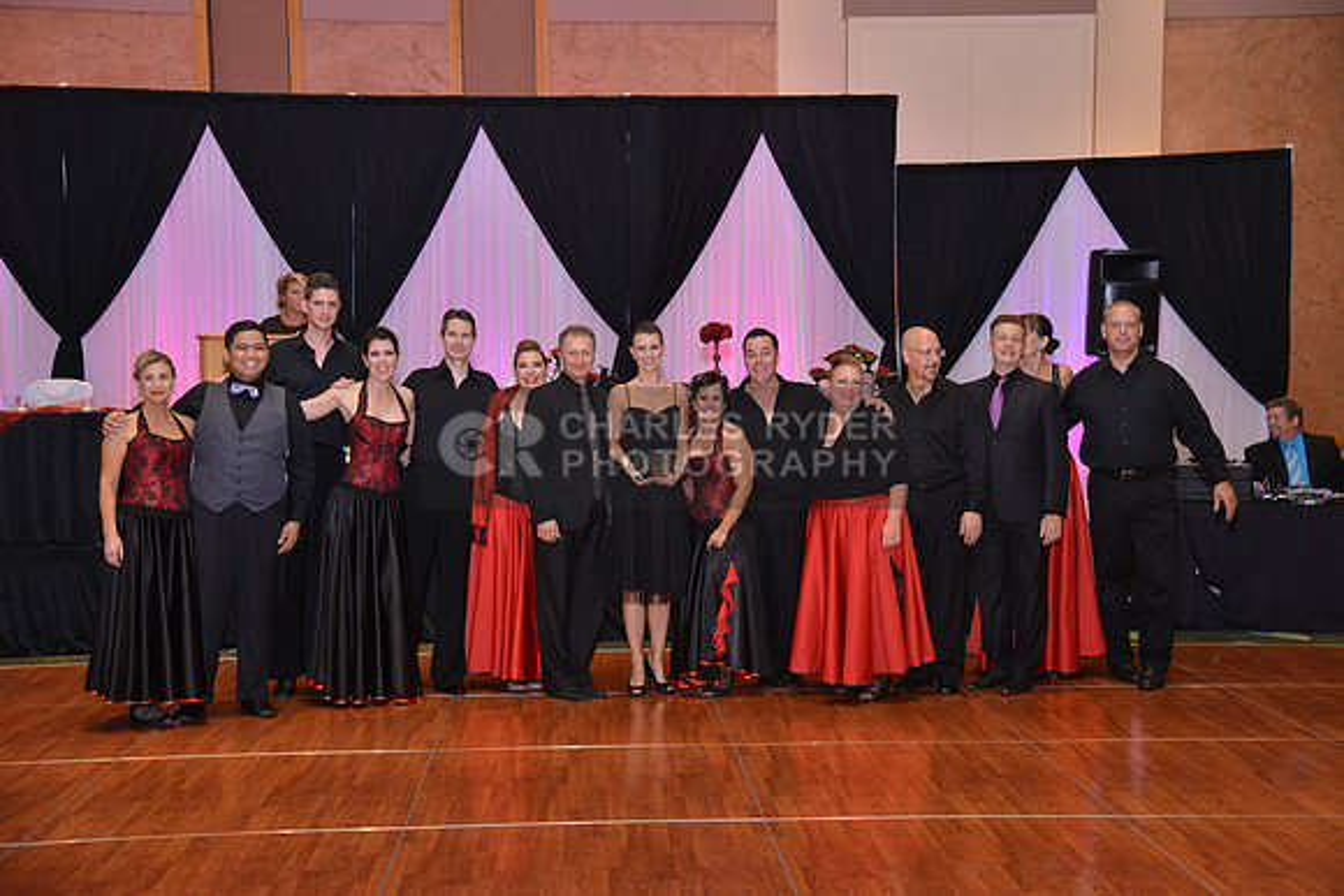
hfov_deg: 41.1
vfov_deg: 28.1
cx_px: 672
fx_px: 1792
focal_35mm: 48
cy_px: 448
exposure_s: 1/250
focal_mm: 48
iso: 1250
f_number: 4
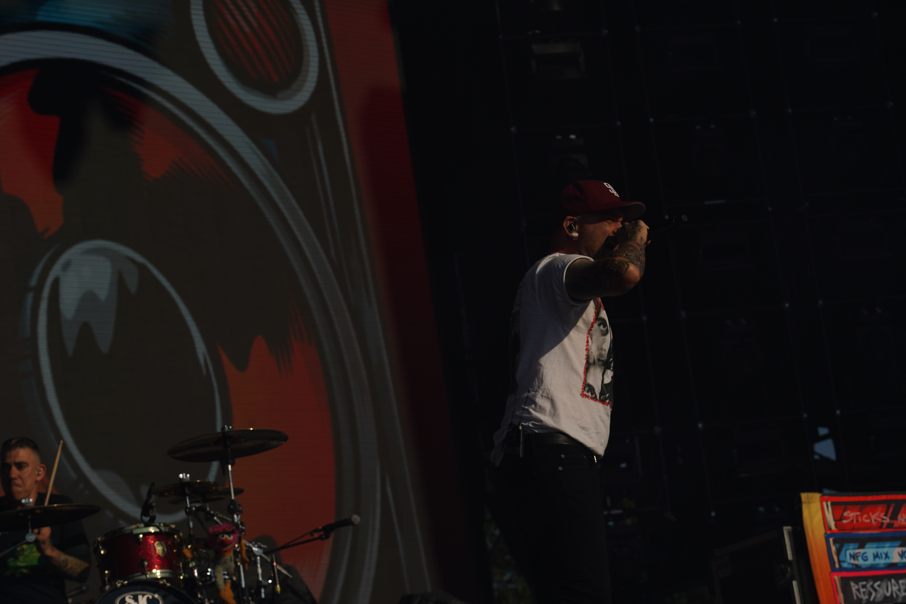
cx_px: 453
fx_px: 2642
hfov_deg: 19.5
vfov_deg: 13.0
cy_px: 302
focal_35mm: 105
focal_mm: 105
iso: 100
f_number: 8
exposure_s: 1/1250
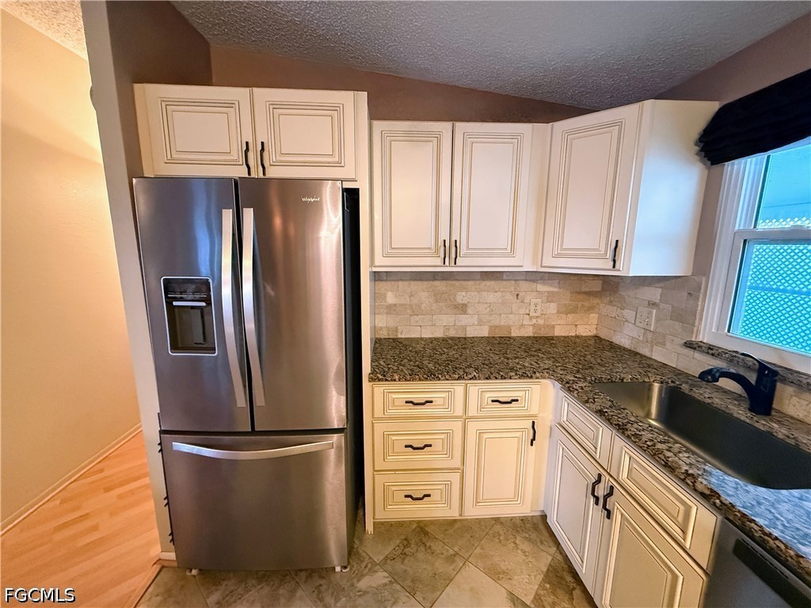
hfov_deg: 102.1
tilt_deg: -9.1
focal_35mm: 14
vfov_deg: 85.7
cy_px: 304
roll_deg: +1.3
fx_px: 328
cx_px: 406
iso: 800
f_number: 2.2
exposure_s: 1/60
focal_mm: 2.22
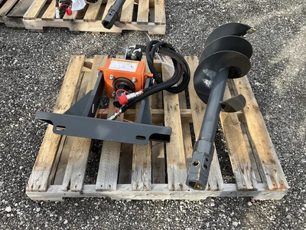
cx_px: 153
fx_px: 256
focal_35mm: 29
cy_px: 115
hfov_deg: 61.7
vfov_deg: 48.2
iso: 25
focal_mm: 3
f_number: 1.8
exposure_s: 1/276
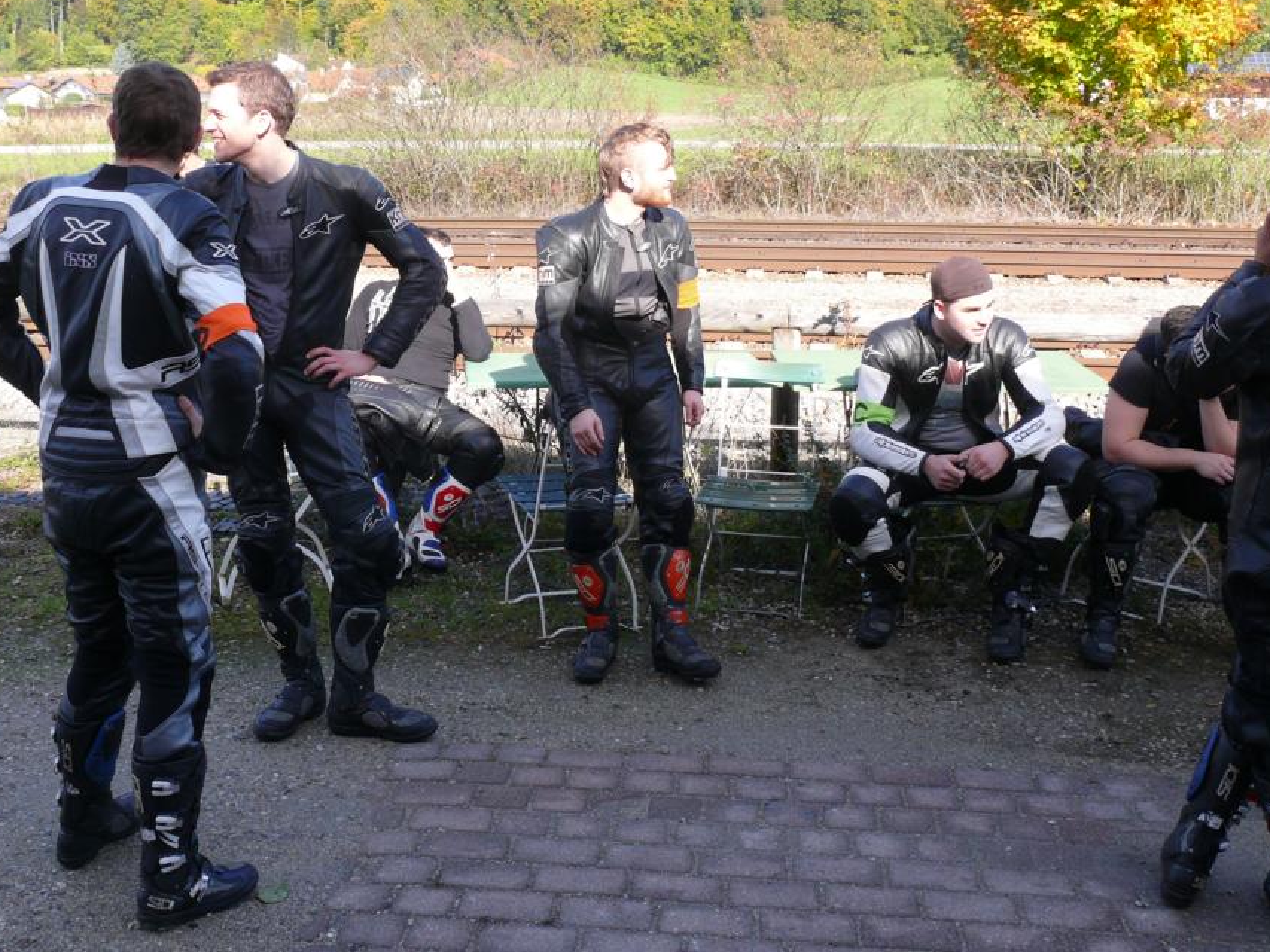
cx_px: 551
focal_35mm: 42
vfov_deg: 34.2
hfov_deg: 44.7
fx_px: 1541
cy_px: 382
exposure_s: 1/250
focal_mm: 7.4
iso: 100
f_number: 4
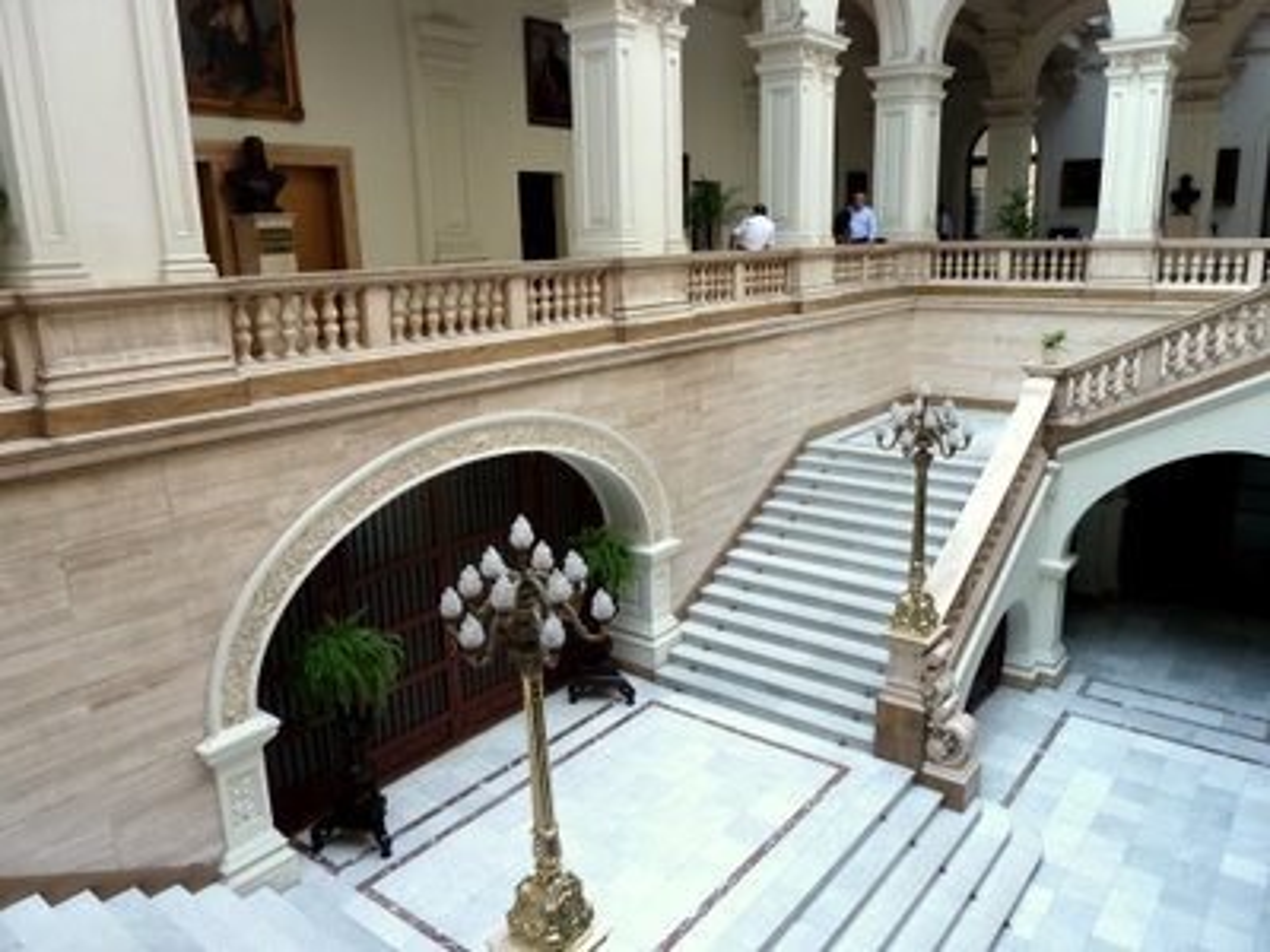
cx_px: 635
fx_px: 917
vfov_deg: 54.9
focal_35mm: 25
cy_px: 476
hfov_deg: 69.4
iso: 160
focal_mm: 4.1
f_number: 3.3
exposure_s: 1/30
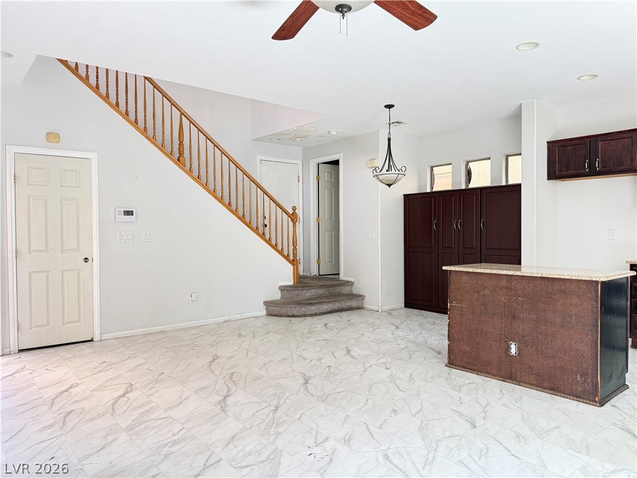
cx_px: 318
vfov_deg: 56.8
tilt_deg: -1.1
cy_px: 239
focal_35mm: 24
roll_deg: -0.1
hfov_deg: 71.6
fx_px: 442
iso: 200
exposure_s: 1/103
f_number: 1.78
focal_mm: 6.76
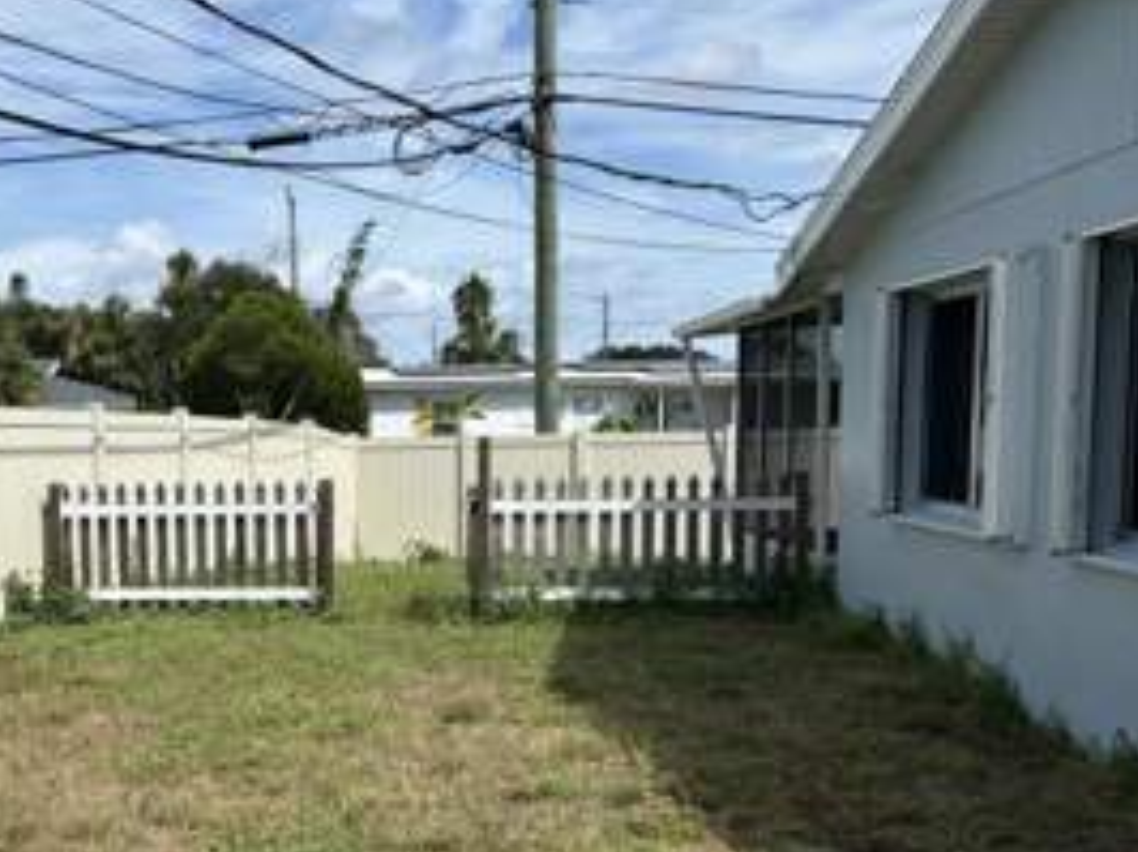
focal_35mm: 47
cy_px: 606
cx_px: 227
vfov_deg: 30.5
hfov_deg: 38.9
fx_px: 1544
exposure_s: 1/4831
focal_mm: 5.7
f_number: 1.5
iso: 50
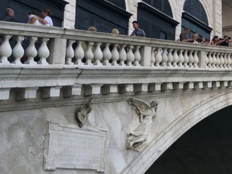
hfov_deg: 28.1
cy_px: 101
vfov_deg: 22.9
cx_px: 243
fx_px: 429
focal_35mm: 64
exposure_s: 1/33
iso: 25
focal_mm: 4.15
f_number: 2.2
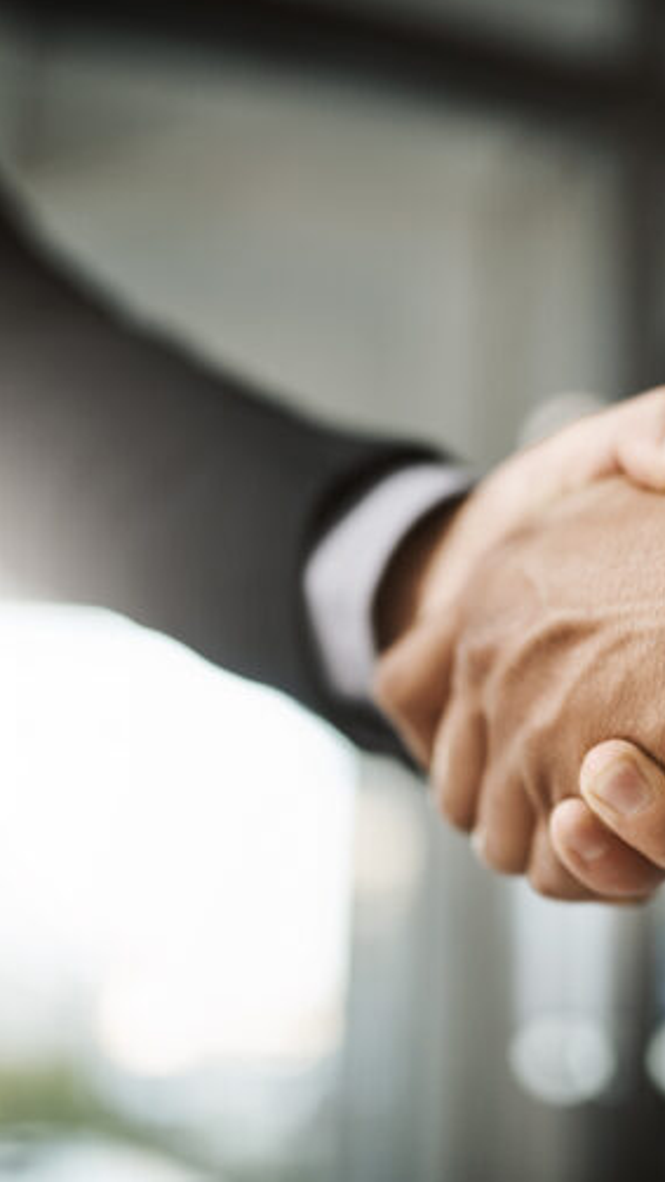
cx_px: 656
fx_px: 1755
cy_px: 589
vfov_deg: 37.2
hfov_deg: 20.8
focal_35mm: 56
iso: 320
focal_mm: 35
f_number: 1.4
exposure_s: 1/200
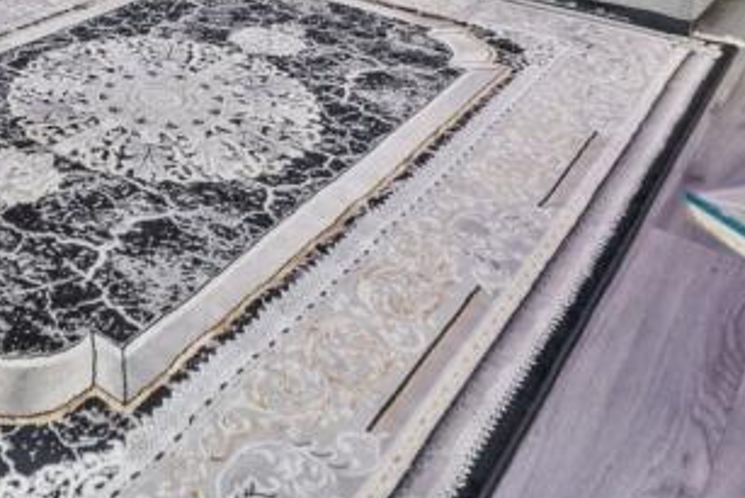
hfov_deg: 44.4
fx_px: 828
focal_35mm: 40
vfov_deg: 23.7
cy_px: -313
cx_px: 85
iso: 2500
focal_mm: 12
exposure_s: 1/3
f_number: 8
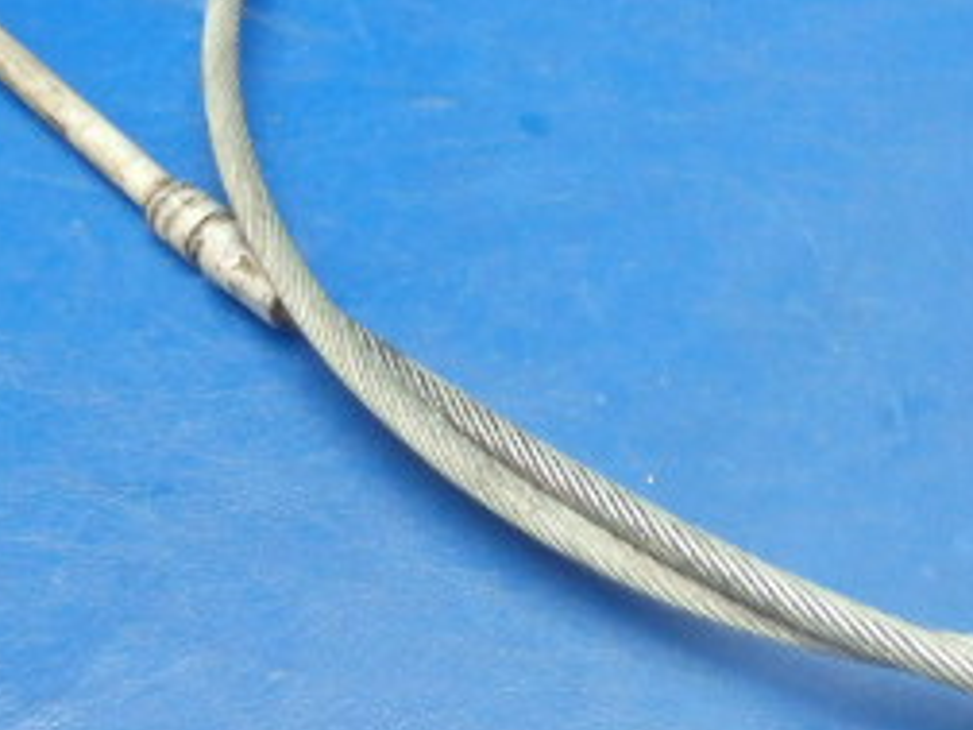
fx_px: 1996
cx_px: 741
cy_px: 112
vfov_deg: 20.4
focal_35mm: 71
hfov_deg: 27.0
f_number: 3.9
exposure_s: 1/25
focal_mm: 5
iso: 800
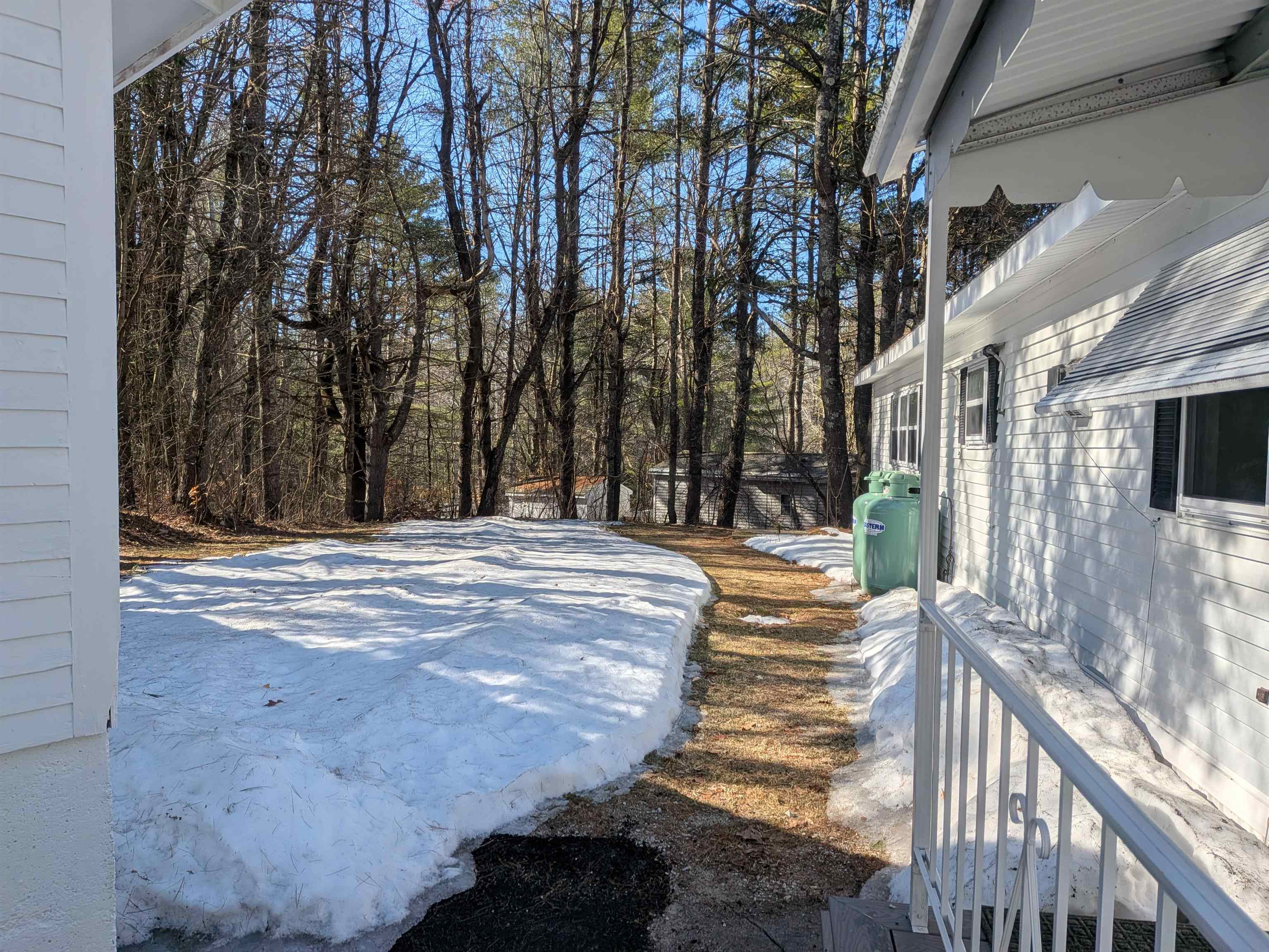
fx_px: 880
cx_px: 634
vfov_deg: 56.8
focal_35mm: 24
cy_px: 476
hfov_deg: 71.6
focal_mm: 4.53
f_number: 1.7
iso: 26
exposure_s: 1/7812
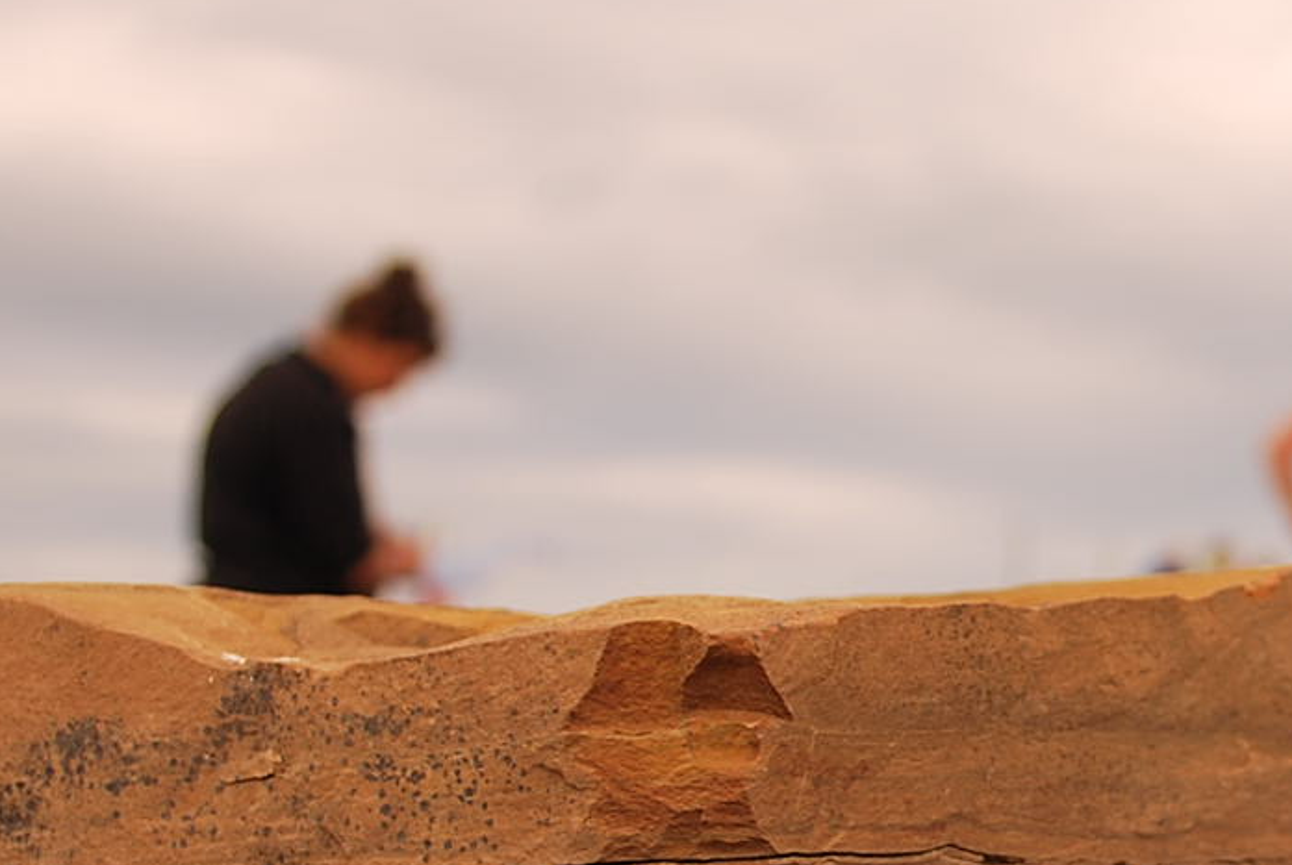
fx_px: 2696
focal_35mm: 75
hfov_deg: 26.3
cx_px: 1096
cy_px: 700
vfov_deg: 18.1
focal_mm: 18
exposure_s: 1/800
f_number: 3.5
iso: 100
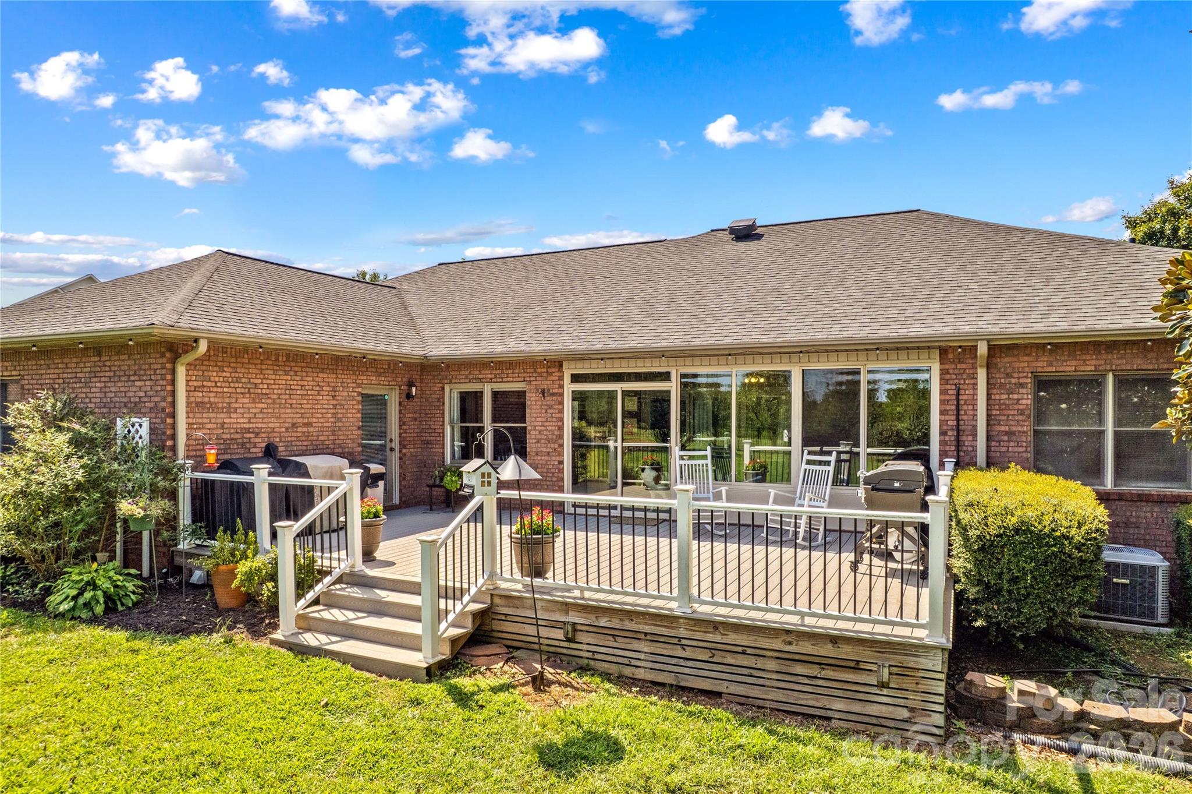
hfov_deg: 78.6
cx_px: 596
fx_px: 728
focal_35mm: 22
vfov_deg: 57.2
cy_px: 397
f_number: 2.8
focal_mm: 8.38
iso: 110
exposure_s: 1/2000
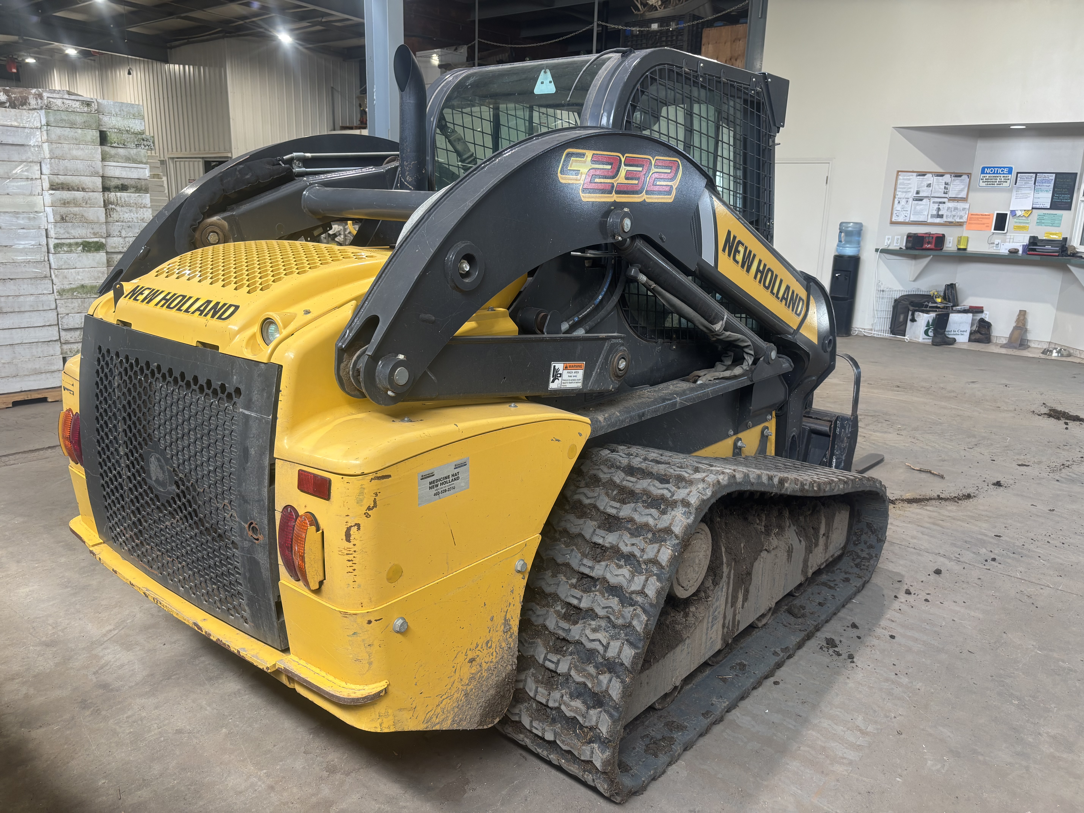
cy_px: 406
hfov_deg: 67.3
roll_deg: -1.1
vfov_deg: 53.1
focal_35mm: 26
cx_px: 542
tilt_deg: -14.4
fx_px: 814
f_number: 1.6
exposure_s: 1/120
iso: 80
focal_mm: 5.96
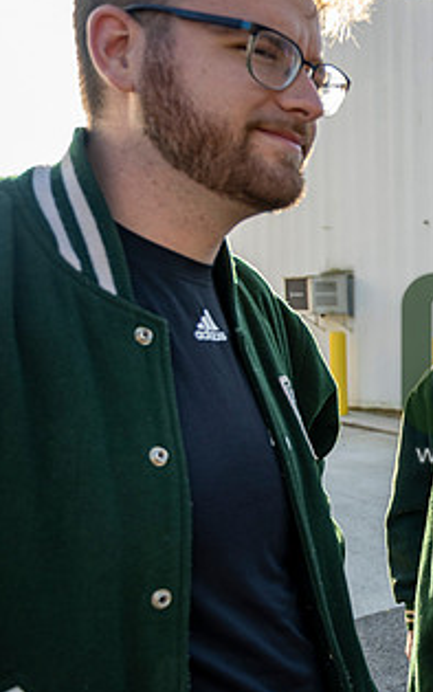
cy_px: 377
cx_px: 567
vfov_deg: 44.3
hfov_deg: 24.8
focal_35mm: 45
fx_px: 849
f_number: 4
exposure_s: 1/500
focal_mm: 24
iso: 250
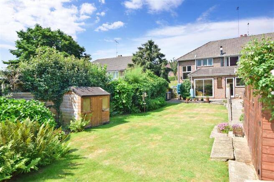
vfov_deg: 59.5
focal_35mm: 21
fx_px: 160
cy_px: 91
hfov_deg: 81.2
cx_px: 137
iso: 400
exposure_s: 1/800
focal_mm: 14
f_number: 9
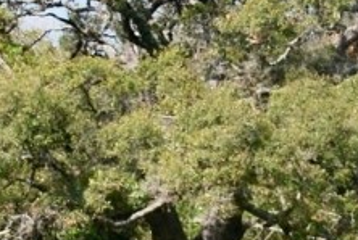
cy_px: 261
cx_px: 319
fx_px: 3398
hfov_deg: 6.0
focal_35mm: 341
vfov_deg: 4.0
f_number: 8
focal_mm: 44
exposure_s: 1/250
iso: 100
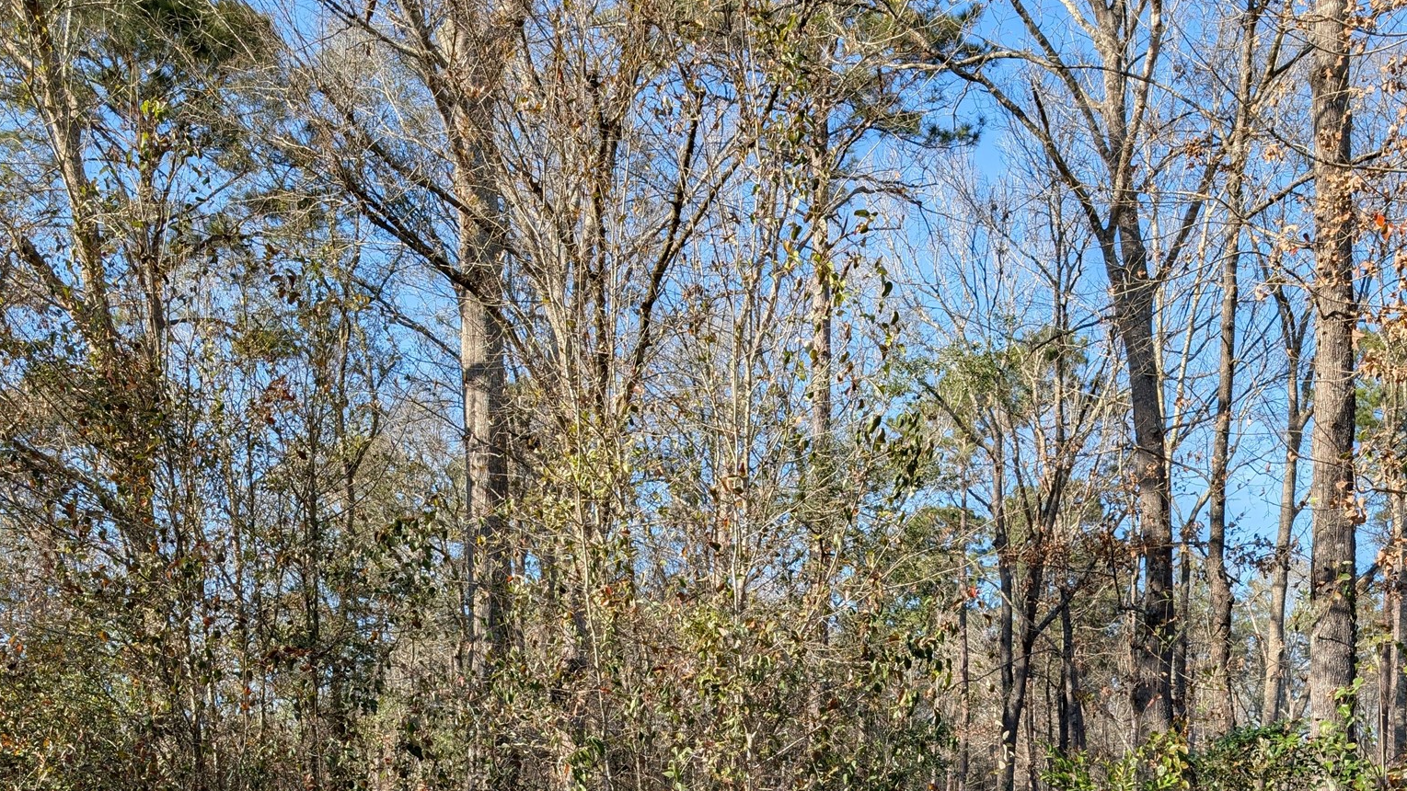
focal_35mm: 35
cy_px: 816
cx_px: 705
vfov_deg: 30.9
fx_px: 1306
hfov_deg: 56.6
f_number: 1.68
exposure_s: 1/2833
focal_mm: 6.9
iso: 20
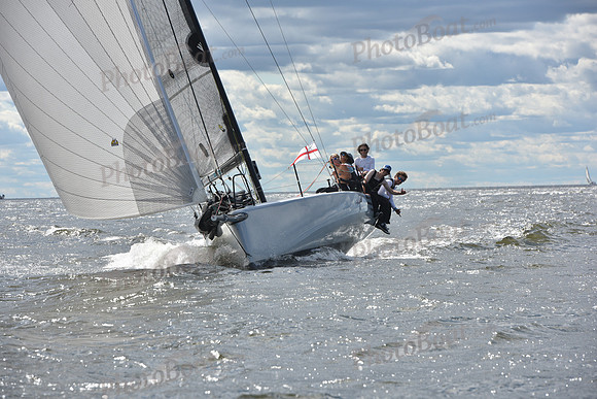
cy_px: 200
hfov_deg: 12.1
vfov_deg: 8.1
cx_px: 298
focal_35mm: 170
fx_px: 2820
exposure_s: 1/1000
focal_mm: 170
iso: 250
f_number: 9
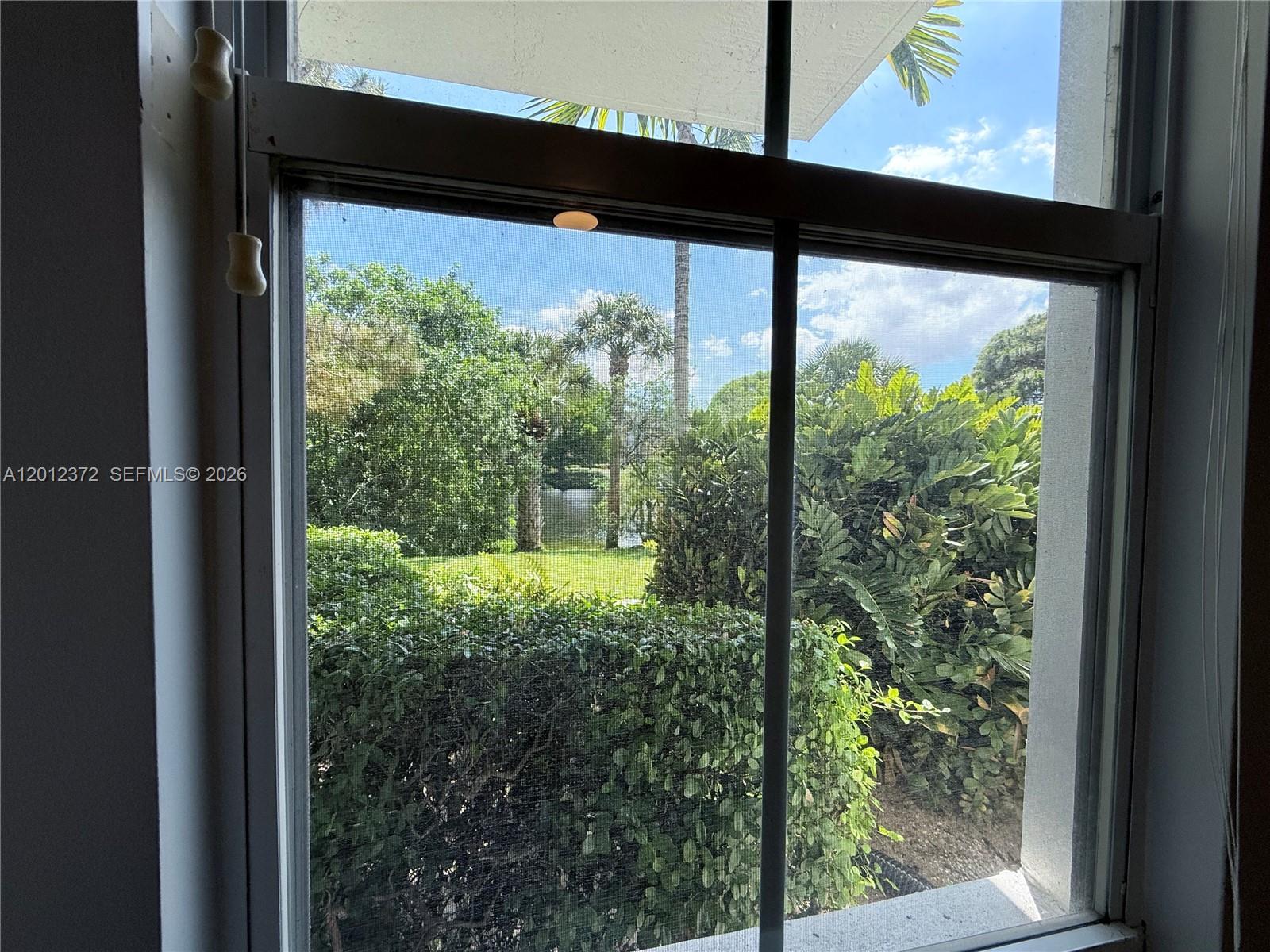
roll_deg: -0.3
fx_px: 514
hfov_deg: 102.1
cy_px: 476
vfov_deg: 85.7
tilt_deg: -1.2
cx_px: 635
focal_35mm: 14
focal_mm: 2.22
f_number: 2.2
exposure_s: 1/549
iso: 50
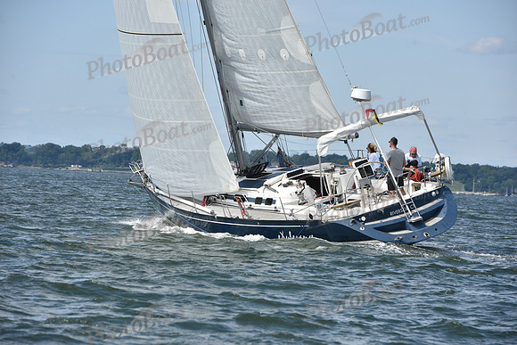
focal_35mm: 200
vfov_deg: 6.9
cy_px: 172
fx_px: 2873
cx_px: 258
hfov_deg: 10.3
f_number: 10
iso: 320
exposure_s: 1/1000
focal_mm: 200
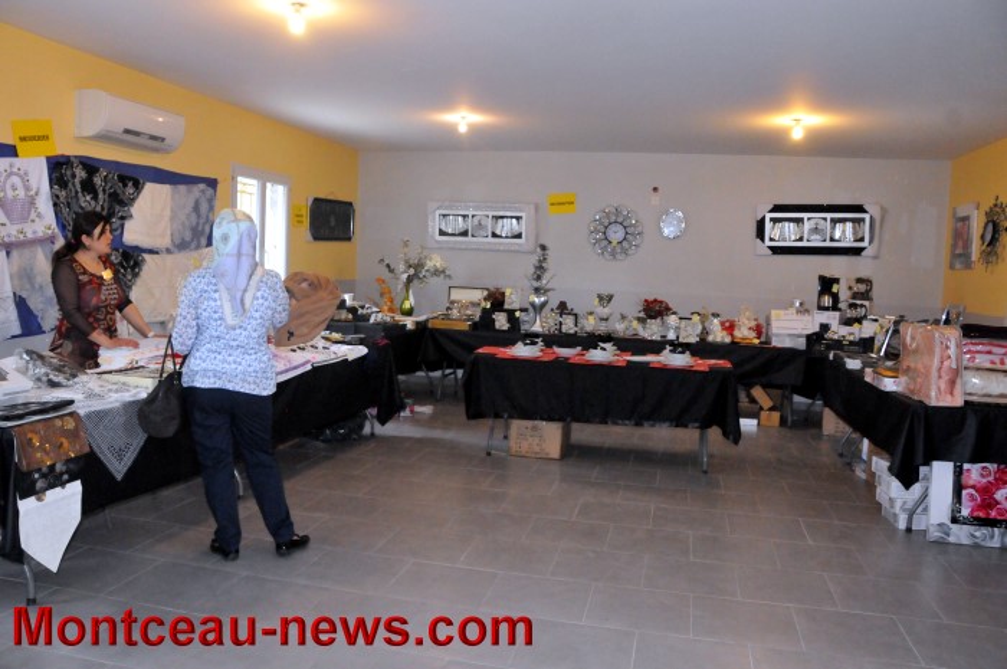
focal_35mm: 27
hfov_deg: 67.4
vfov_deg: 47.8
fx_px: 754
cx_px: 504
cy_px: 334
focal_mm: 18
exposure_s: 1/160
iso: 3200
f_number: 7.1
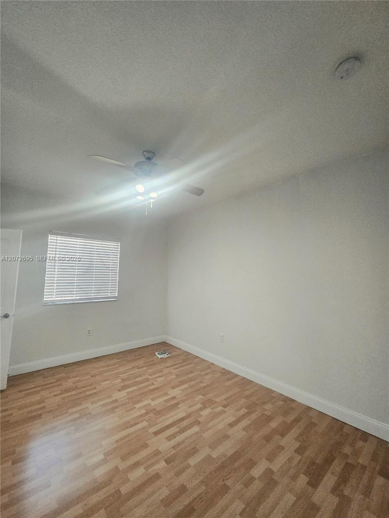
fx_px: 195
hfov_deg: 89.9
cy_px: 259
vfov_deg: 106.2
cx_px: 194
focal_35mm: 13
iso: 160
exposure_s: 1/60.2
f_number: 2.2
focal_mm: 2.2
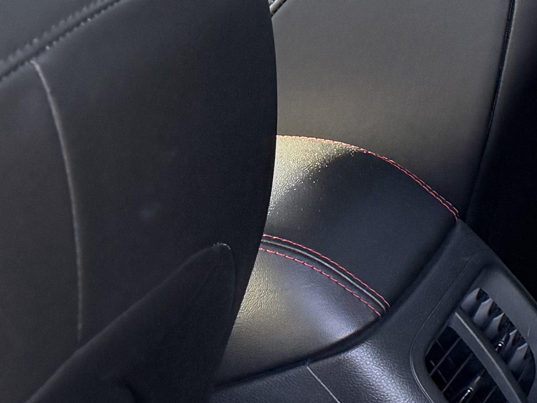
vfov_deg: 13.1
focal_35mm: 113
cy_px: 186
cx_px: 1225
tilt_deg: -25.8
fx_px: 1753
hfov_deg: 13.5
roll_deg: -1.5
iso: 200
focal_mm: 6.76
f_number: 1.78
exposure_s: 1/144
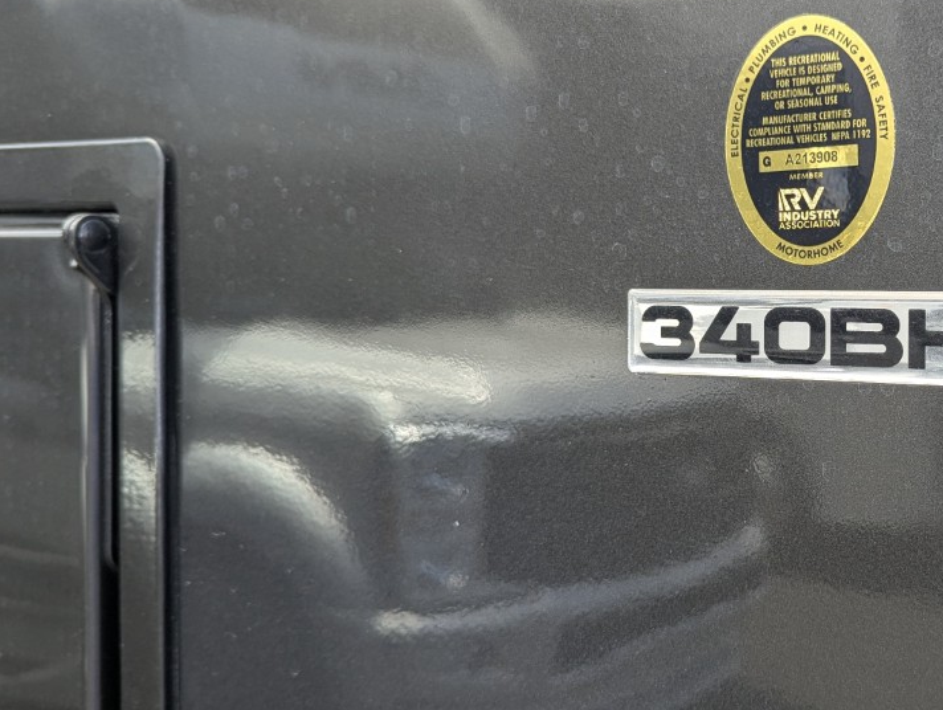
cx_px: 794
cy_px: 326
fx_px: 1282
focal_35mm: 47
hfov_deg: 38.4
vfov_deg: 30.9
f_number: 1.85
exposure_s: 1/330
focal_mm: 6.81
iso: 42
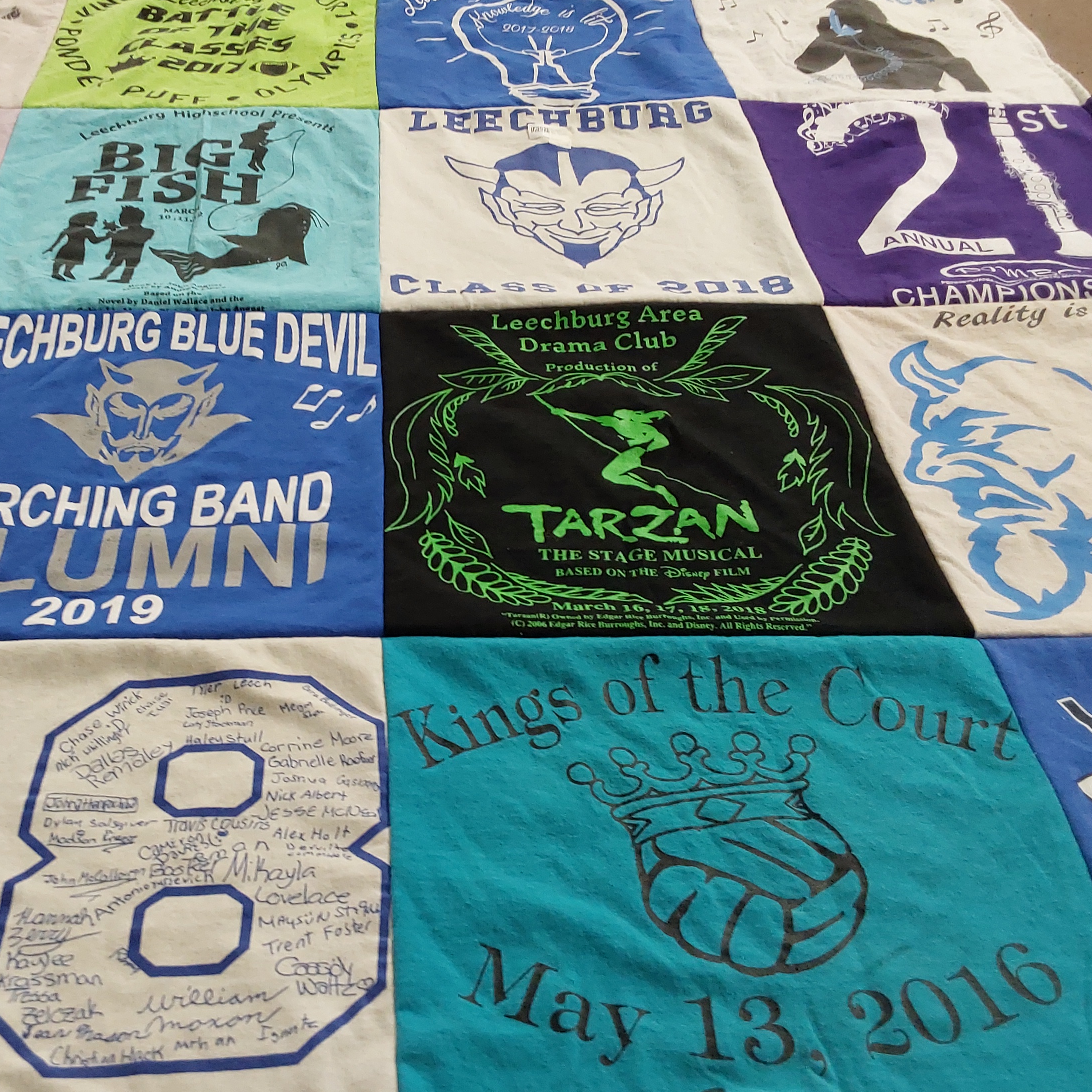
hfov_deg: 44.4
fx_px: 1321
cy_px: 576
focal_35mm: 37
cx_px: 377
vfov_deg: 44.9
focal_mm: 2.91
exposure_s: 1/60
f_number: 1.9
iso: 125
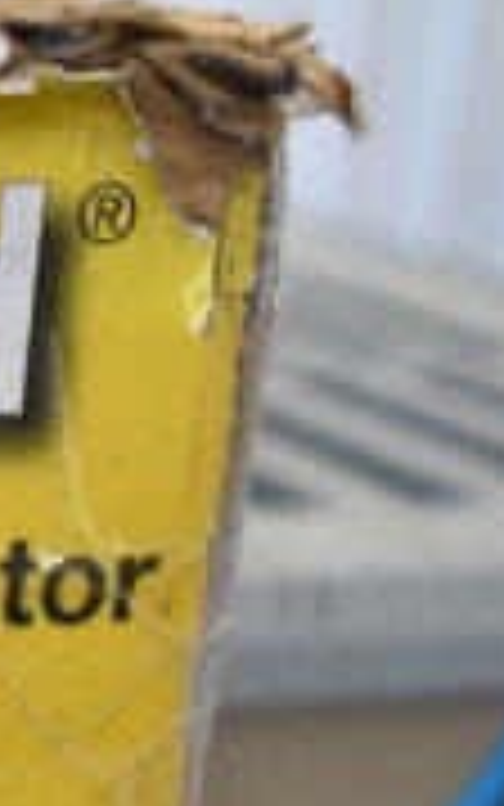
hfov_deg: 11.6
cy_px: 398
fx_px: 2064
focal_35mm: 94
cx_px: -688
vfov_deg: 22.1
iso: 200
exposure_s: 1/40
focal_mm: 18
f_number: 3.5
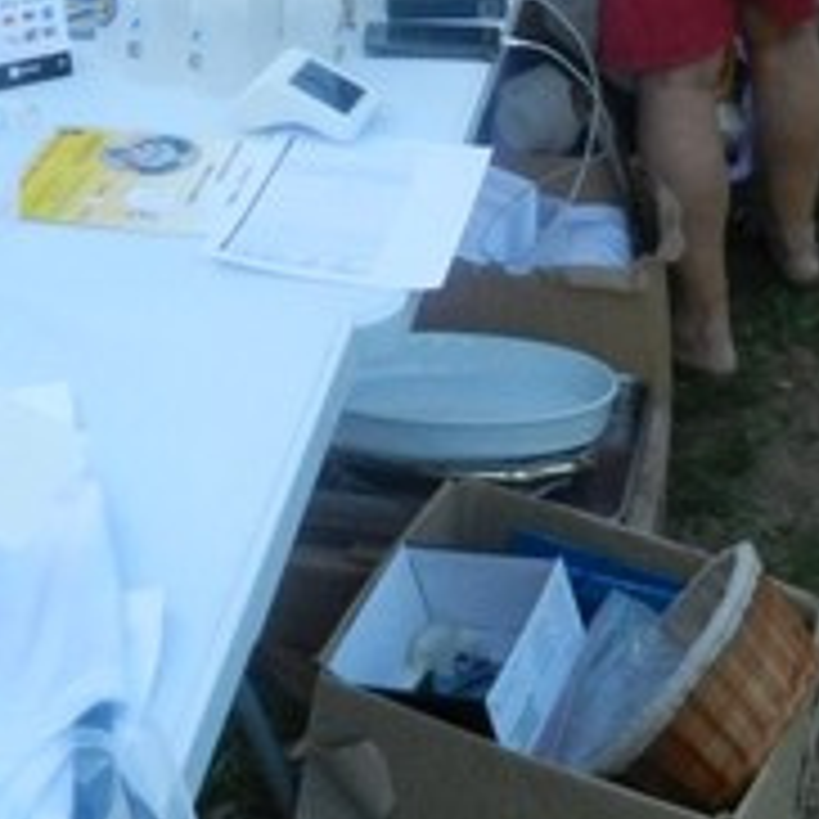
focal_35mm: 73
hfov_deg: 23.5
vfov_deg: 20.5
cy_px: -387
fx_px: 1954
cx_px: 576
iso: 800
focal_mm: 4.5
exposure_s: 1/1250
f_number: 3.5
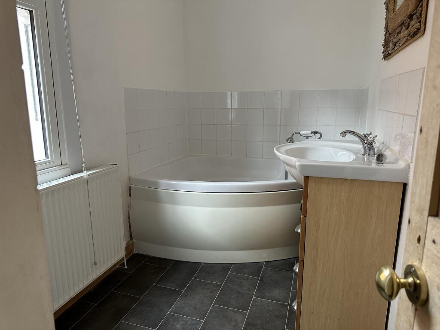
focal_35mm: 24
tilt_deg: -12.7
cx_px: 220
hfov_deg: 71.6
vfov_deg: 56.8
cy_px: 165
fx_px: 305
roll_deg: +0.3
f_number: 1.78
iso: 250
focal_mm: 6.86
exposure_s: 1/60
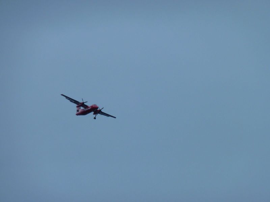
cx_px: 135
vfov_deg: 5.0
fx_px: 2340
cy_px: 101
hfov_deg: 6.6
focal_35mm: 300
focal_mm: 49.2
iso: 80
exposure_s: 1/800
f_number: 5.6
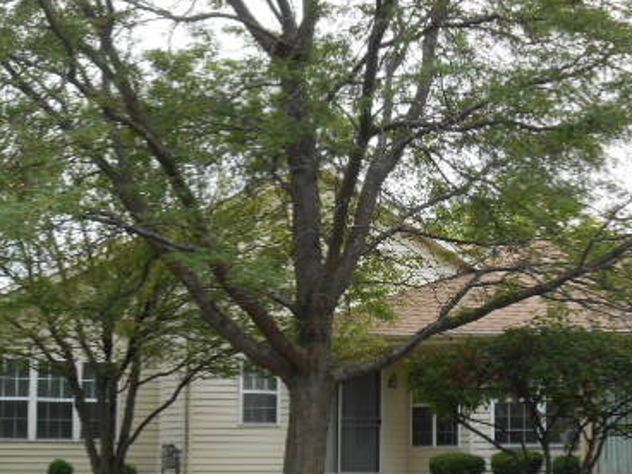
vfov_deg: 18.4
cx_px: 409
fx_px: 1461
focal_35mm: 80
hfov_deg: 24.3
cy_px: 266
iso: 80
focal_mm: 8.3
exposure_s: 1/100
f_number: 4
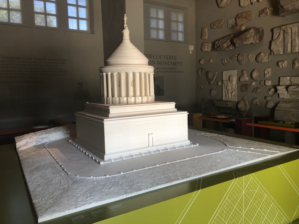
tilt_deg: -5.1
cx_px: 150
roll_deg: +0.0
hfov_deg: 63.4
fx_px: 242
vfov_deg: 49.7
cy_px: 112
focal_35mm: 28
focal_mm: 3.99
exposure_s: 1/24
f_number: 1.8
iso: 32
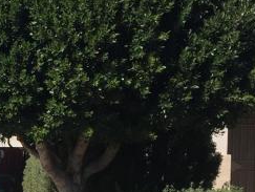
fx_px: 900
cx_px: -145
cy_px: 232
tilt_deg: -4.6
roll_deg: -0.5
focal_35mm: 122
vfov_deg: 11.9
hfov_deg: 14.8
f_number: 2.2
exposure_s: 1/2639
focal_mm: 4.15
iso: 32
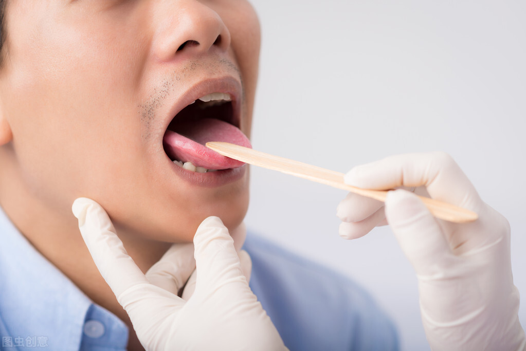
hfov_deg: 23.9
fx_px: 1242
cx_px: 263
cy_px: 176
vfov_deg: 16.1
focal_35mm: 85
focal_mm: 85
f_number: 3.2
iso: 100
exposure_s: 1/250
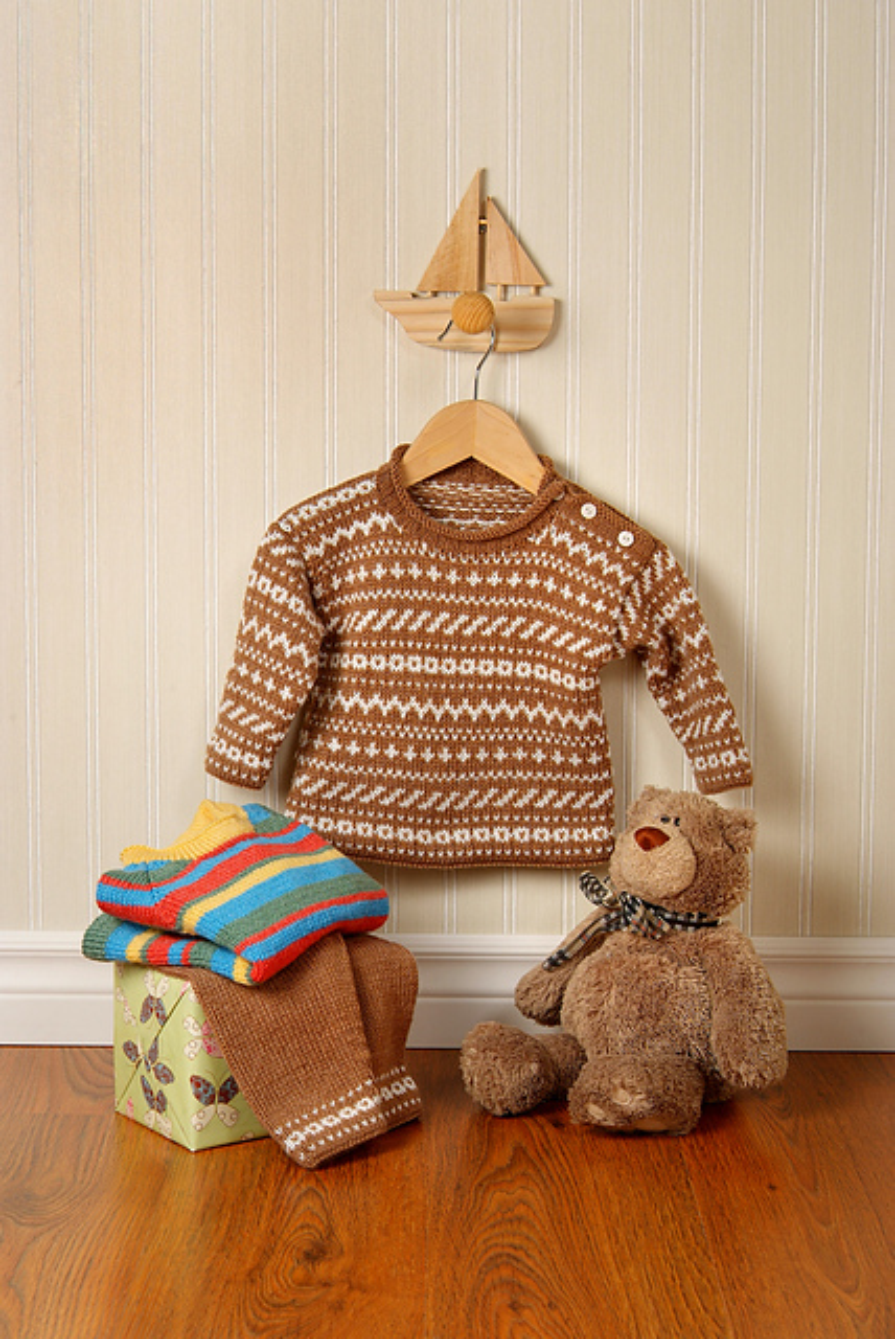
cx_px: 448
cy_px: 670
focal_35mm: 72
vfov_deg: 28.0
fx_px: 2679
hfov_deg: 19.0
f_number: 6.7
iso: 100
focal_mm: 48
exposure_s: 1/60
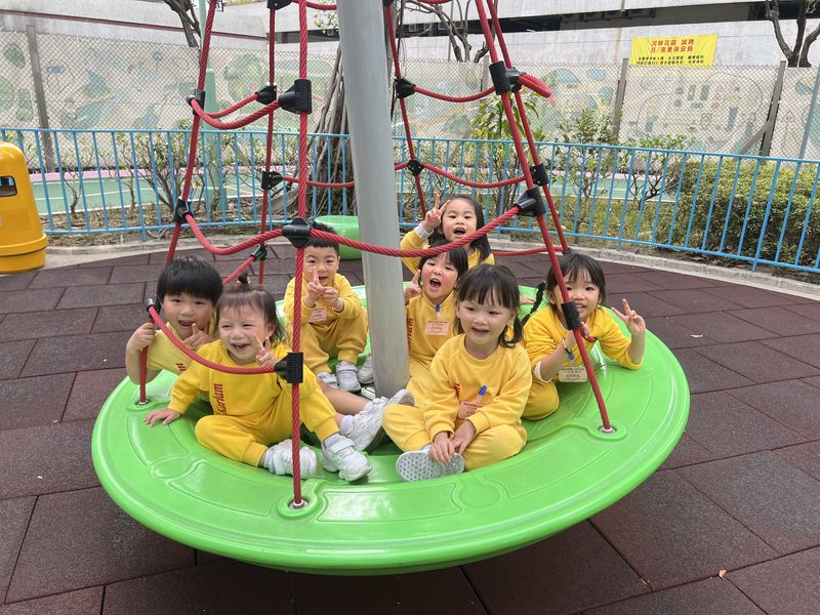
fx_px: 616
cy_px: 308
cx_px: 410
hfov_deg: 67.3
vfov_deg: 53.1
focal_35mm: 26
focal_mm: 5.7
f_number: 1.5
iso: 50
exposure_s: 1/526
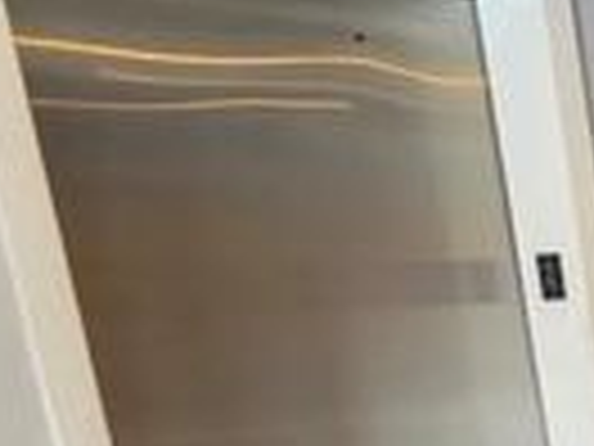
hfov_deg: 16.5
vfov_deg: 21.6
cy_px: 532
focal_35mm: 63
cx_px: 1341
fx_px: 1081
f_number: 2.2
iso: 640
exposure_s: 1/60
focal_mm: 2.2
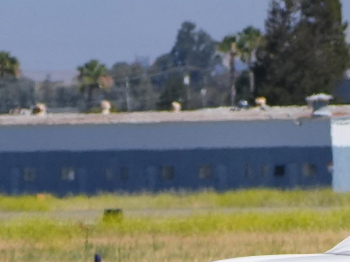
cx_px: 581
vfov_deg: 3.8
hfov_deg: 5.0
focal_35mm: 392
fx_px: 3962
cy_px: 321
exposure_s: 1/6400
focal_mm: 100
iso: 500
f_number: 4.5
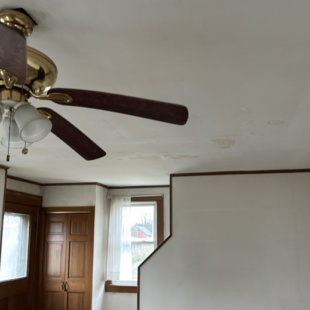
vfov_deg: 48.0
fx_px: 344
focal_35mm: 34
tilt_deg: +8.5
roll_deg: -2.0
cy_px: 194
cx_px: 150
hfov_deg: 48.4
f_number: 1.6
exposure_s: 1/62
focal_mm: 5.96
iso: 125
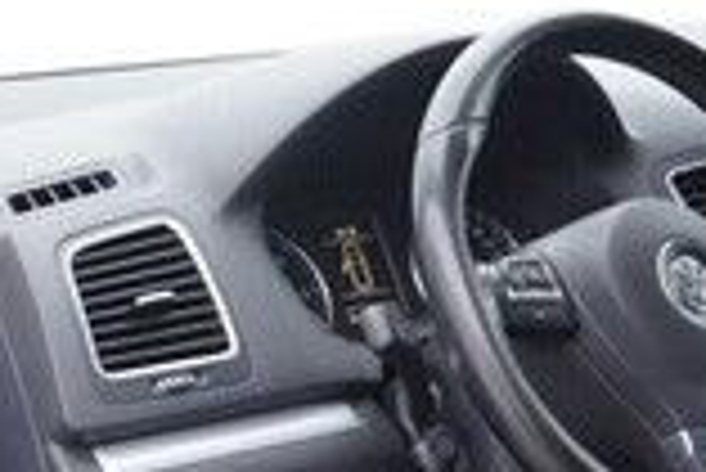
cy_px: 654
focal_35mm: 126
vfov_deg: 10.6
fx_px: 2473
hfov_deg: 16.2
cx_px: 211
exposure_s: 1/40
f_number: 2.8
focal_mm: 24
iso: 160
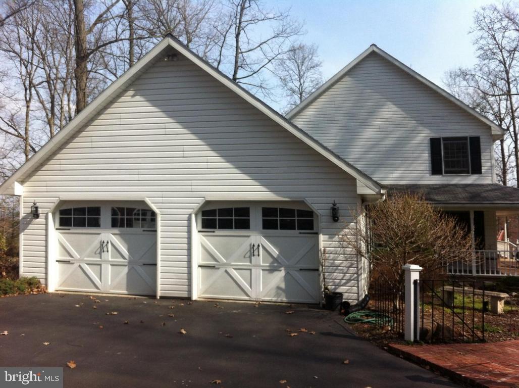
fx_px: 524
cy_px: 194
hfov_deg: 52.7
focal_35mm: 35
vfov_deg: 40.6
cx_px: 260
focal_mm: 3.85
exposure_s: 1/1257
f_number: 2.8
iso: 80
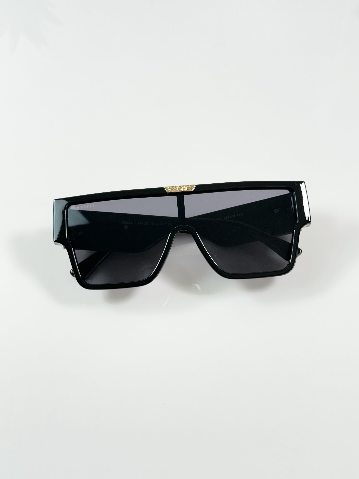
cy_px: 240
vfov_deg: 39.7
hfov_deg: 30.3
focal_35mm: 48
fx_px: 664
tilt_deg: -55.3
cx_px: 180
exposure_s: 1/106
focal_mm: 6.86
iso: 40
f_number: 1.78
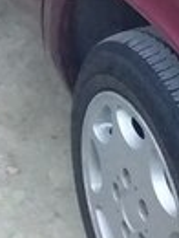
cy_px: -139
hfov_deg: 12.6
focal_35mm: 118
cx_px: 113
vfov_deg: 15.2
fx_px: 811
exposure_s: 1/20
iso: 320
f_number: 2.2
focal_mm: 3.3
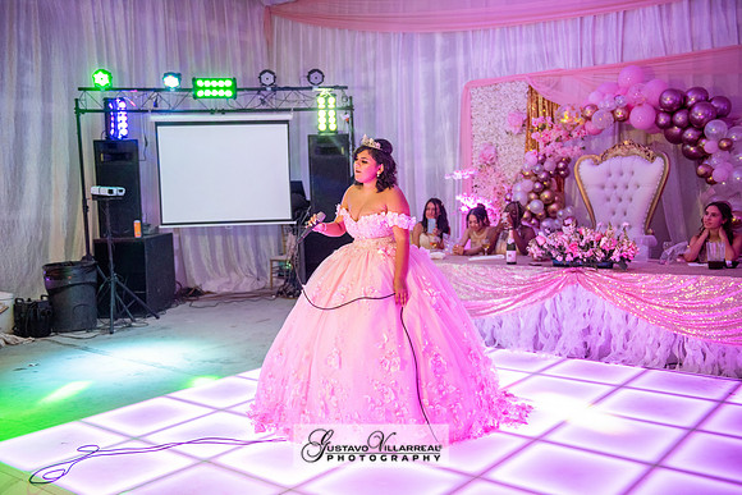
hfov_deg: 54.4
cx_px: 371
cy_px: 248
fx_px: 722
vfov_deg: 37.9
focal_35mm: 35
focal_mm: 35
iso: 1250
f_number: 2.8
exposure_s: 1/60
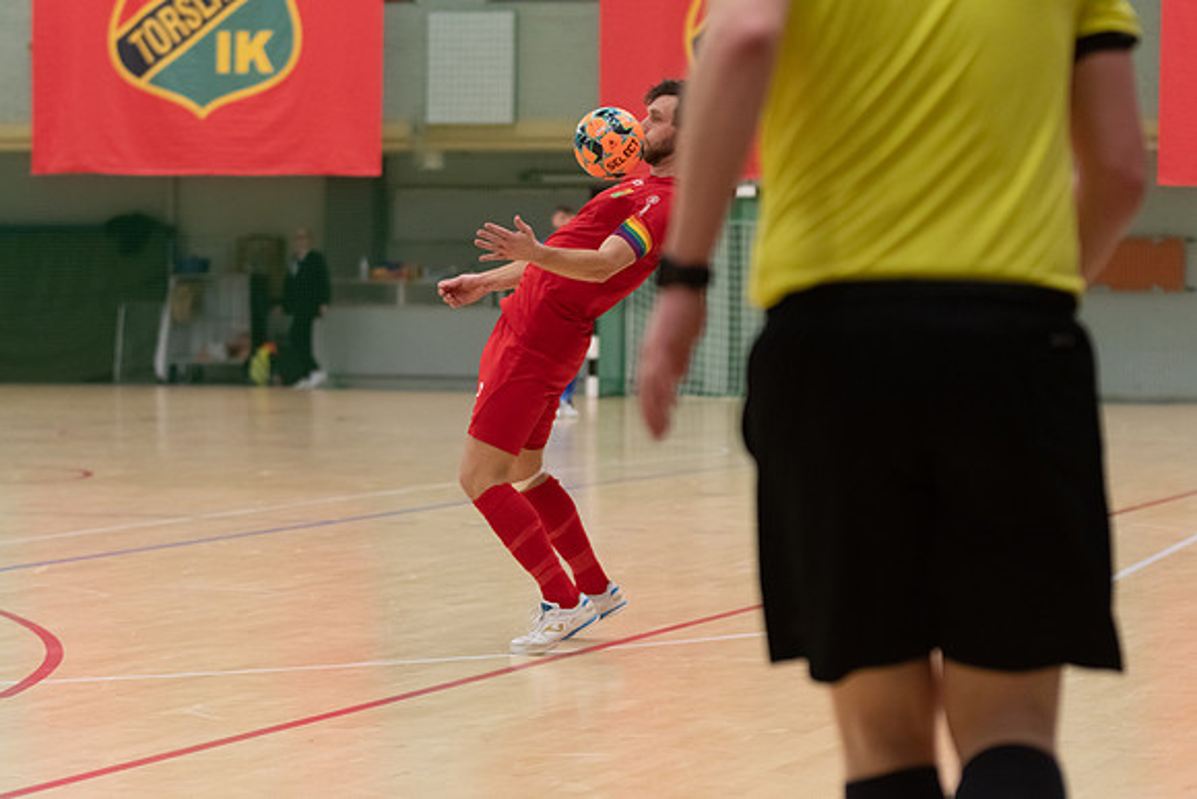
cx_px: 598
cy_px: 400
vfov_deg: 10.4
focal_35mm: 132
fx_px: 4379
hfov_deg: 15.6
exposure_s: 1/800
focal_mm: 86
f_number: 2.8
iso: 720
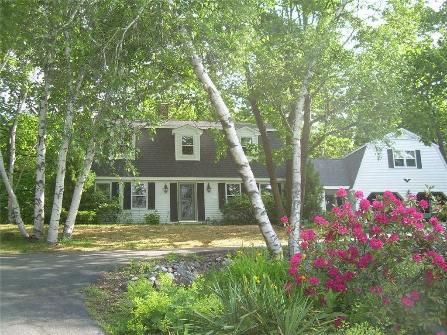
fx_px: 491
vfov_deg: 37.7
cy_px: 168
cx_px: 224
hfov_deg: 49.0
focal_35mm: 38
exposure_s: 1/149
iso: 50
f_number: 2.8
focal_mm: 6.3
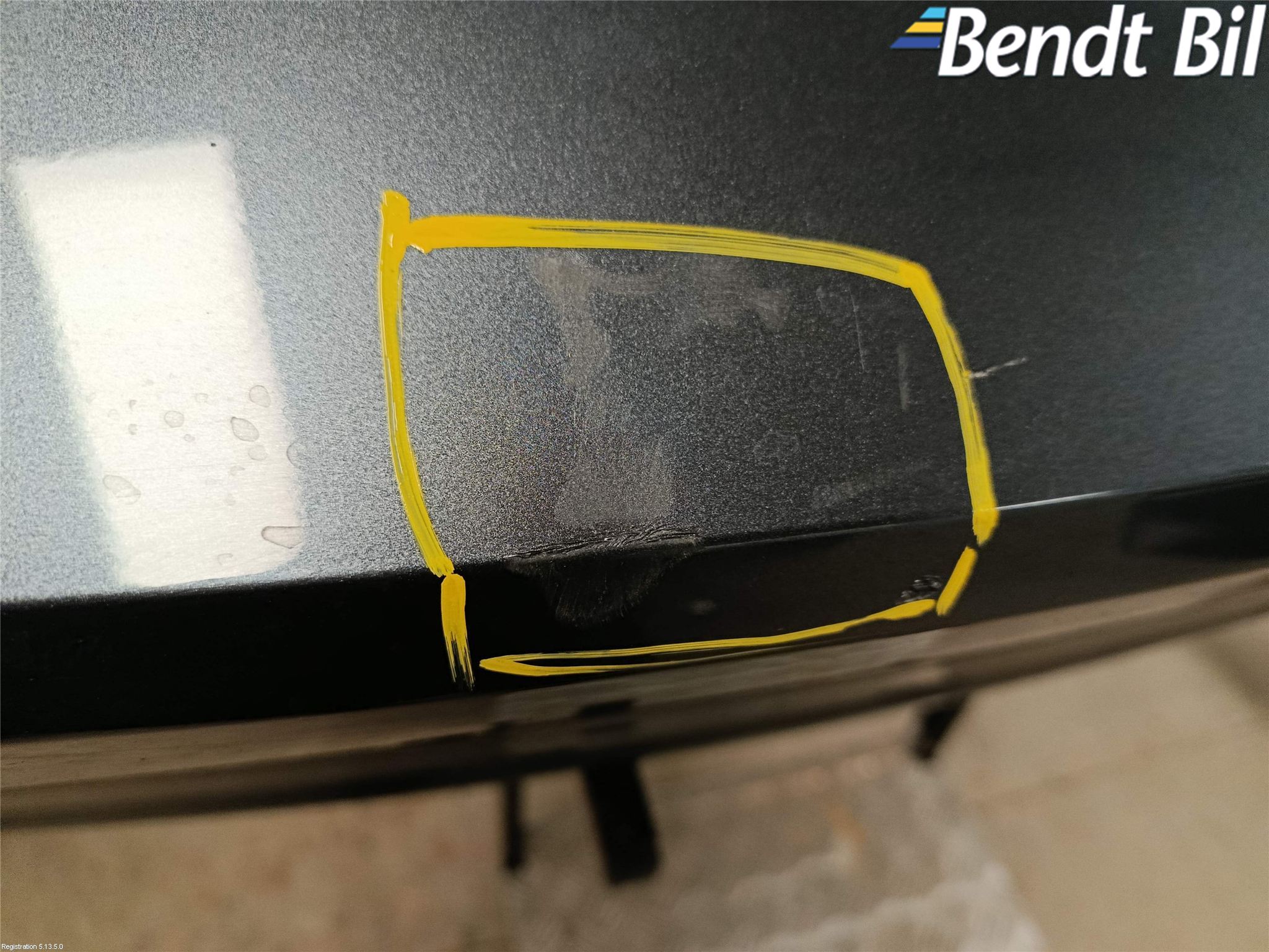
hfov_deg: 71.6
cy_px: 476
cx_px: 634
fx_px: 880
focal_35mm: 24
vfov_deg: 56.8
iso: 945
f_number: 1.7
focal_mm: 5.24
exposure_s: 1/100
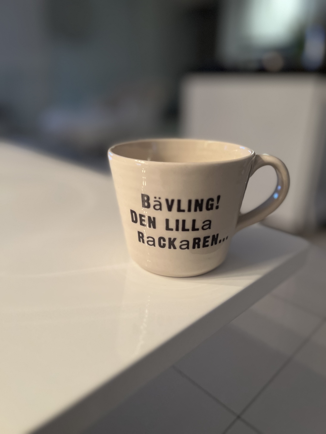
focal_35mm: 26
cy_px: 217
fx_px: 326
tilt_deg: -20.6
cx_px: 163
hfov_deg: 53.1
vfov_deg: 67.3
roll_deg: +0.1
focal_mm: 5.7
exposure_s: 1/50
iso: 400
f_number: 1.5
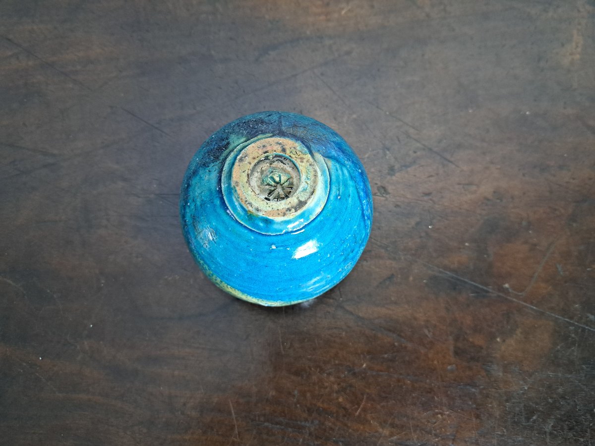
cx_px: 298
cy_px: 223
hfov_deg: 71.6
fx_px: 413
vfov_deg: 56.8
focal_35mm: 24
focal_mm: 5.23
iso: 400
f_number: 1.8
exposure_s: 1/33
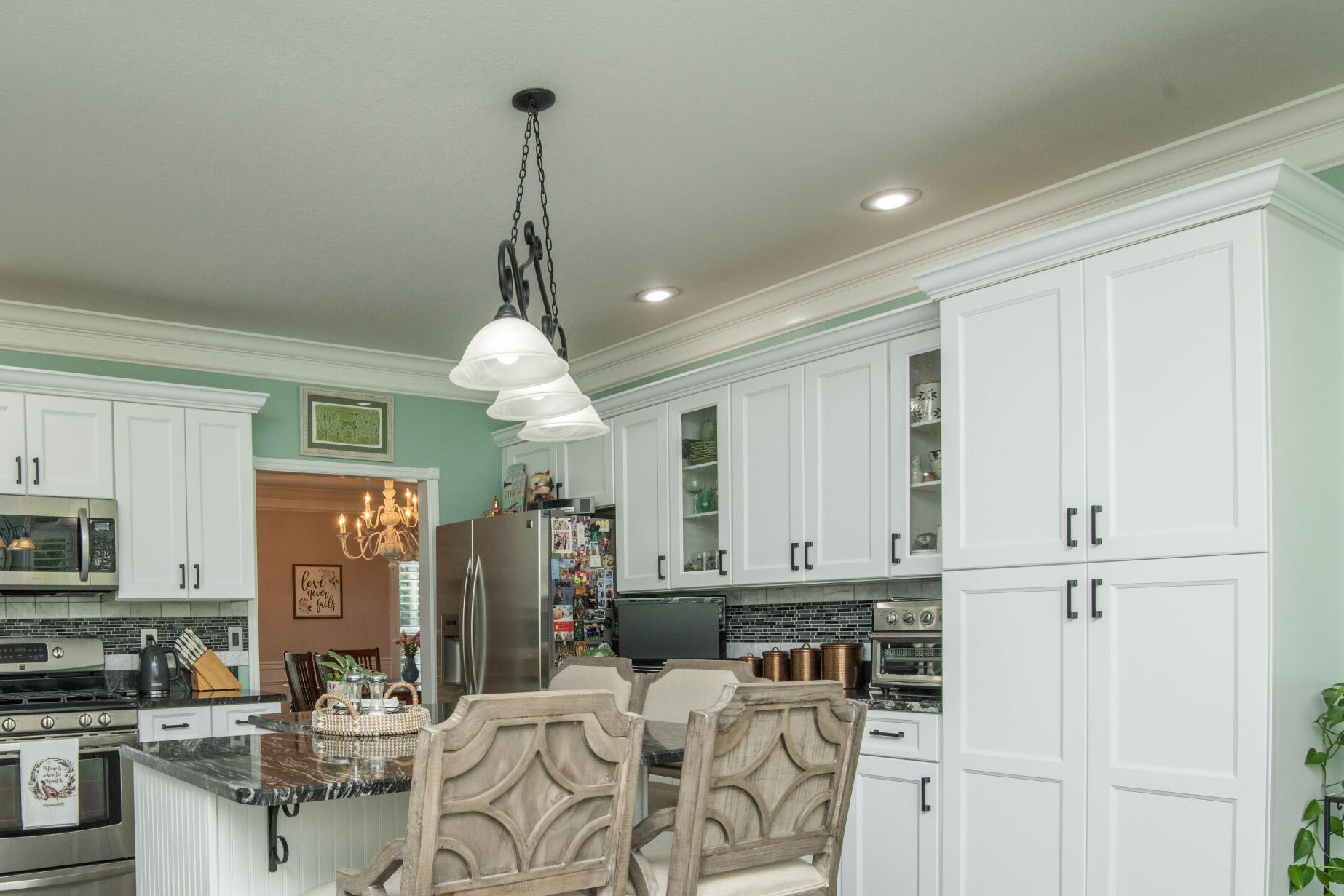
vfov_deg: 48.0
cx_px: 368
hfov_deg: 65.9
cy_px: 651
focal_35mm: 26
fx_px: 971
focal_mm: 16
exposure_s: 1/60
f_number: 9
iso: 400
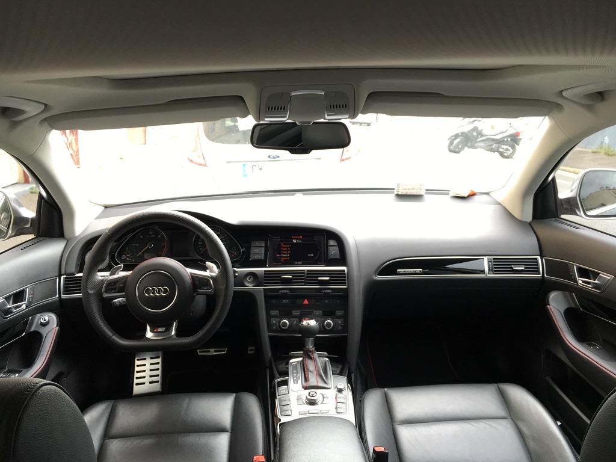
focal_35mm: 29
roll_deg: -1.9
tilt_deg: -13.3
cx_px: 308
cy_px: 231
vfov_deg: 48.2
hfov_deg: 61.7
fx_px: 516
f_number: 2.2
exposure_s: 1/33
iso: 50
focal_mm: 4.15
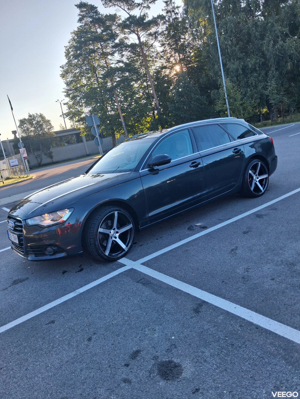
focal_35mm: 27
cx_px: 150
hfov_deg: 51.4
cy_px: 200
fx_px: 312
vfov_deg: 65.3
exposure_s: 1/120
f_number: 1.8
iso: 25
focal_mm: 4
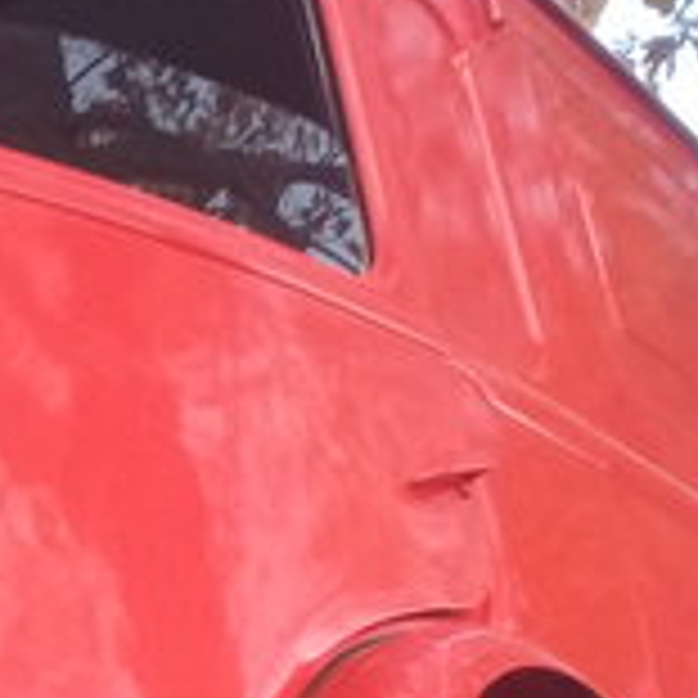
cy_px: 862
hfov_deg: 13.7
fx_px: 2829
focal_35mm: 124
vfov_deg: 13.6
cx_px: -135
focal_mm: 3.3
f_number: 2.2
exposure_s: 1/50
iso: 64
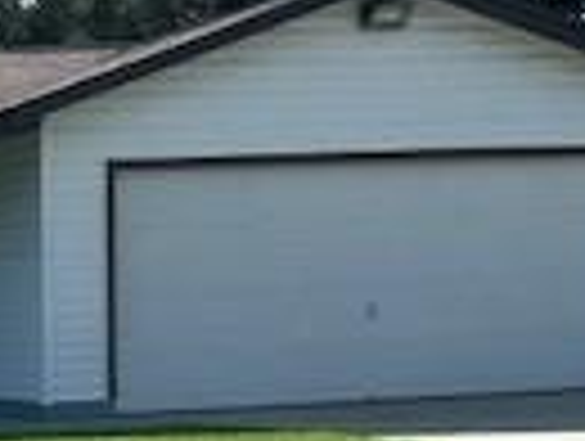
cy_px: 482
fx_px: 1998
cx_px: -302
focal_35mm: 118
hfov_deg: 15.3
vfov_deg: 12.4
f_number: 1.78
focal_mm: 6.86
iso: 80
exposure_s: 1/6623
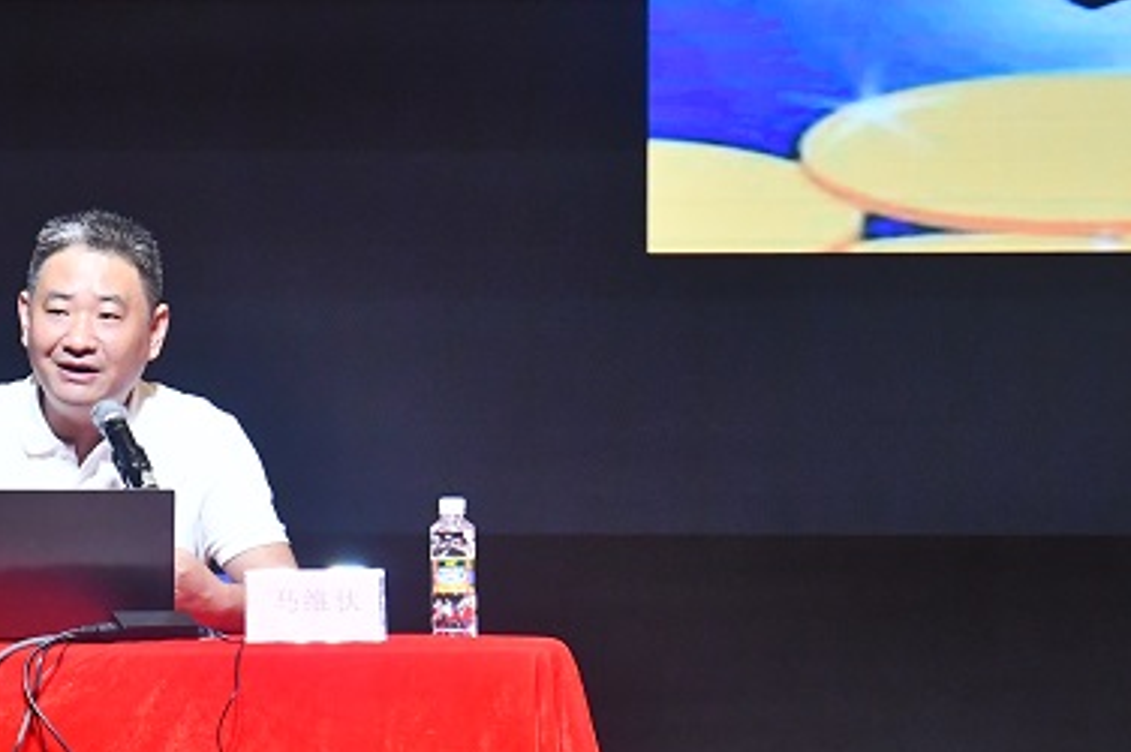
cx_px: 120
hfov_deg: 8.9
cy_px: 406
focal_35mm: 231
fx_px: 7251
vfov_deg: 5.9
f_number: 6.3
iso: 1600
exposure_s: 1/125
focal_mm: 62
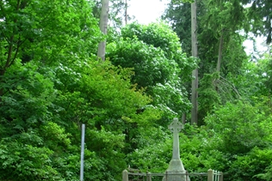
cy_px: 119
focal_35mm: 60
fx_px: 454
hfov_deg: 33.3
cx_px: 155
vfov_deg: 22.6
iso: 50
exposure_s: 1/117
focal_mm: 6.3
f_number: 2.9
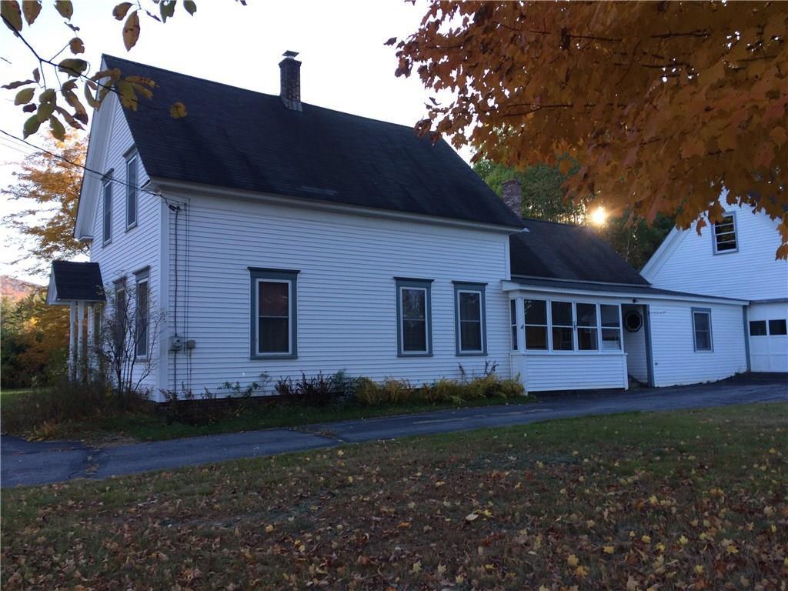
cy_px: 296
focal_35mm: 29
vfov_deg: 48.2
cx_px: 394
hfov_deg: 61.7
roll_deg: +2.5
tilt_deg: +5.2
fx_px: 660
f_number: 2.2
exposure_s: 1/255
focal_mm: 4.15
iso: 32
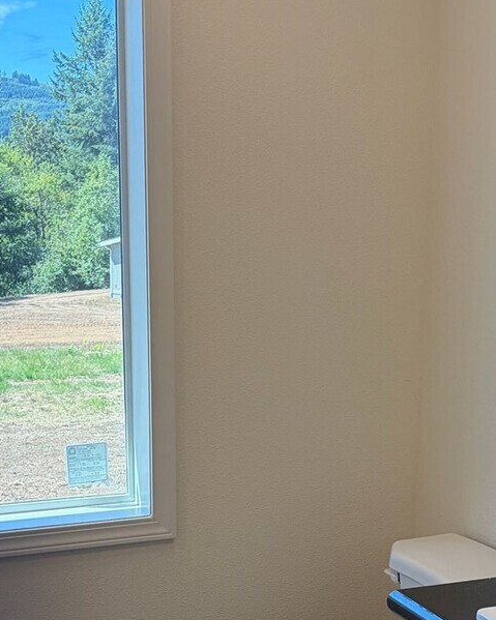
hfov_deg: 24.9
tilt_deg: -13.6
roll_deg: +0.8
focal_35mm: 61
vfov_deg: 30.5
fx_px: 1120
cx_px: 175
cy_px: 452
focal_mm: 5.96
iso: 64
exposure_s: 1/511
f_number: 1.6
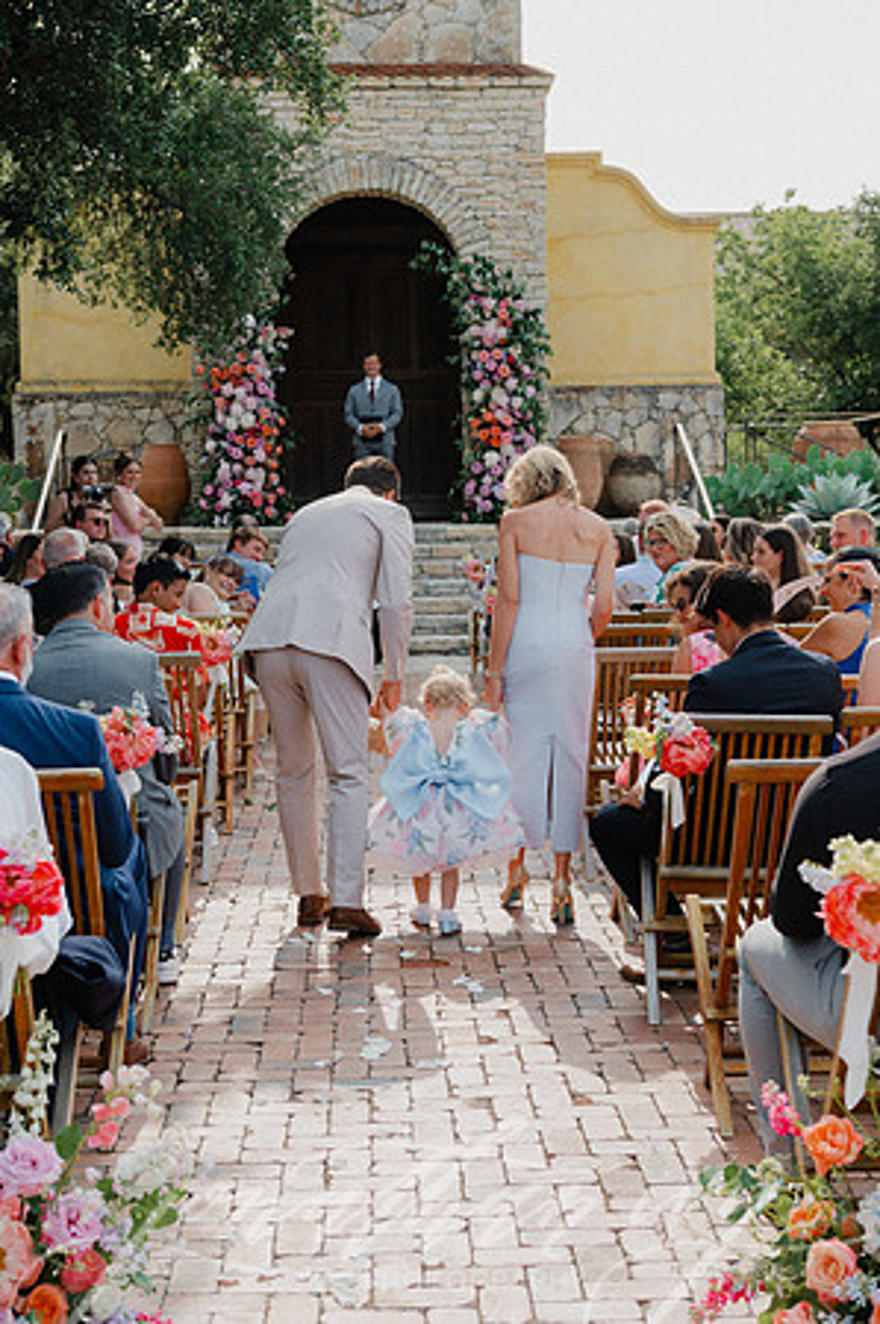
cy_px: 662
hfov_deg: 22.6
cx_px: 440
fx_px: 2205
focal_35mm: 60
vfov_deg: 33.4
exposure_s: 1/400
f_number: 5.6
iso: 100
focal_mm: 60
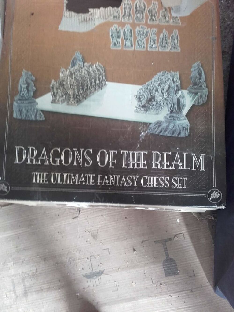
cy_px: 156
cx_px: 117
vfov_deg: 58.3
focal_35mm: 31
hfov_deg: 45.4
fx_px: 279
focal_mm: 3.31
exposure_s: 1/25
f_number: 2.2
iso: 120
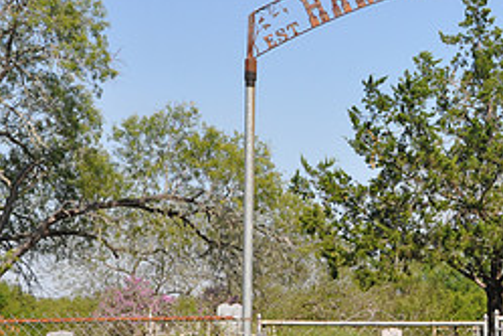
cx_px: 497
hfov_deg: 16.4
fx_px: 1707
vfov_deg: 11.2
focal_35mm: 122
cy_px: 165
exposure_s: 1/125
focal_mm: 35
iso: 200
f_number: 11
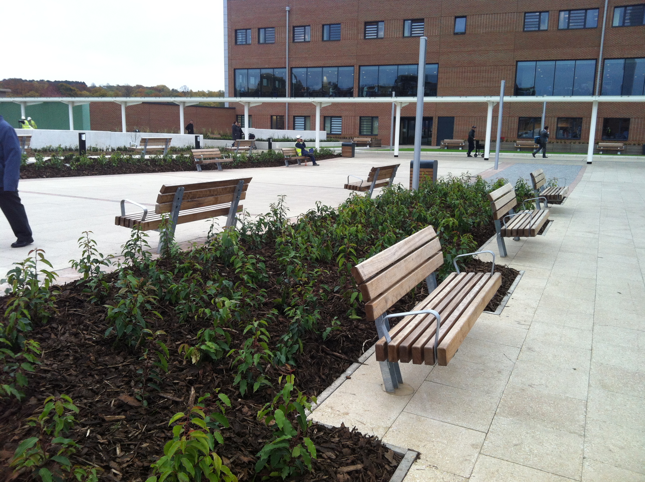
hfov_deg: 52.7
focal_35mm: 35
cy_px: 241
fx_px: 651
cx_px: 322
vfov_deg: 40.6
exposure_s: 1/120
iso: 80
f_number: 2.8
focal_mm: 3.85
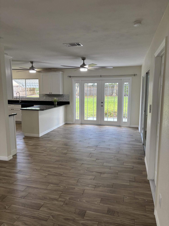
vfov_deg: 67.3
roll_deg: -0.2
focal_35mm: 26
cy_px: 113
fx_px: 169
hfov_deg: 53.1
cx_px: 84
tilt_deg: -8.1
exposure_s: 1/120
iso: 100
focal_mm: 5.96
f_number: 1.6
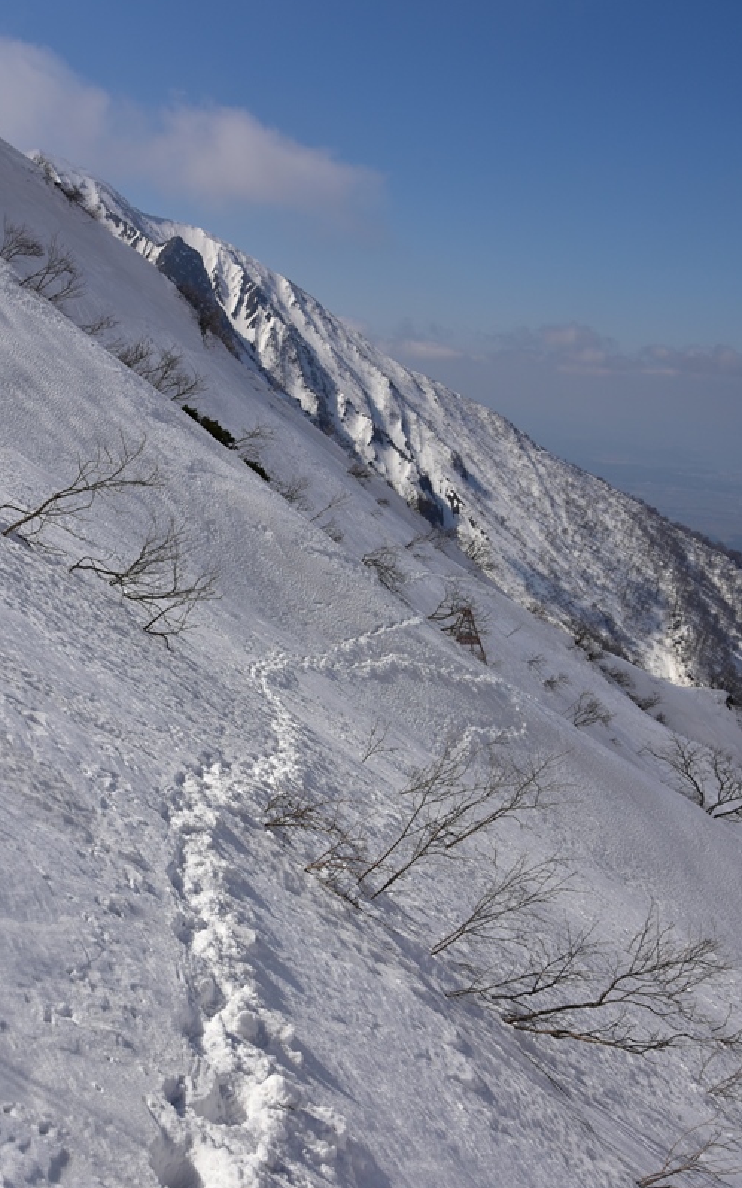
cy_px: 684
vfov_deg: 51.4
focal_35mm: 38
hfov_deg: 33.4
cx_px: 267
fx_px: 1230
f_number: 8
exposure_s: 1/1600
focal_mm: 29
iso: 200
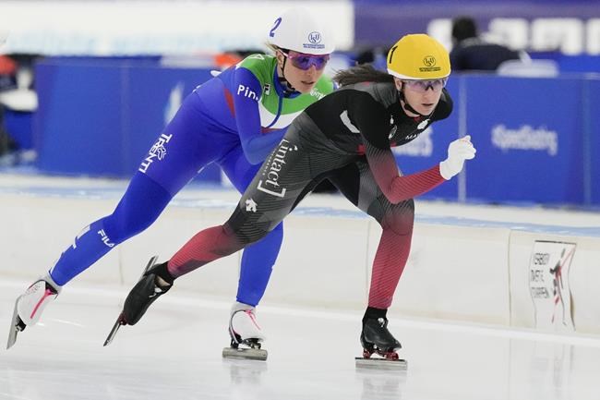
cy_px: 200
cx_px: 300
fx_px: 6665
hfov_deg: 5.2
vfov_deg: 3.4
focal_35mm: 400
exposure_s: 1/1250
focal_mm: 400
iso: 5000
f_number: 5.6
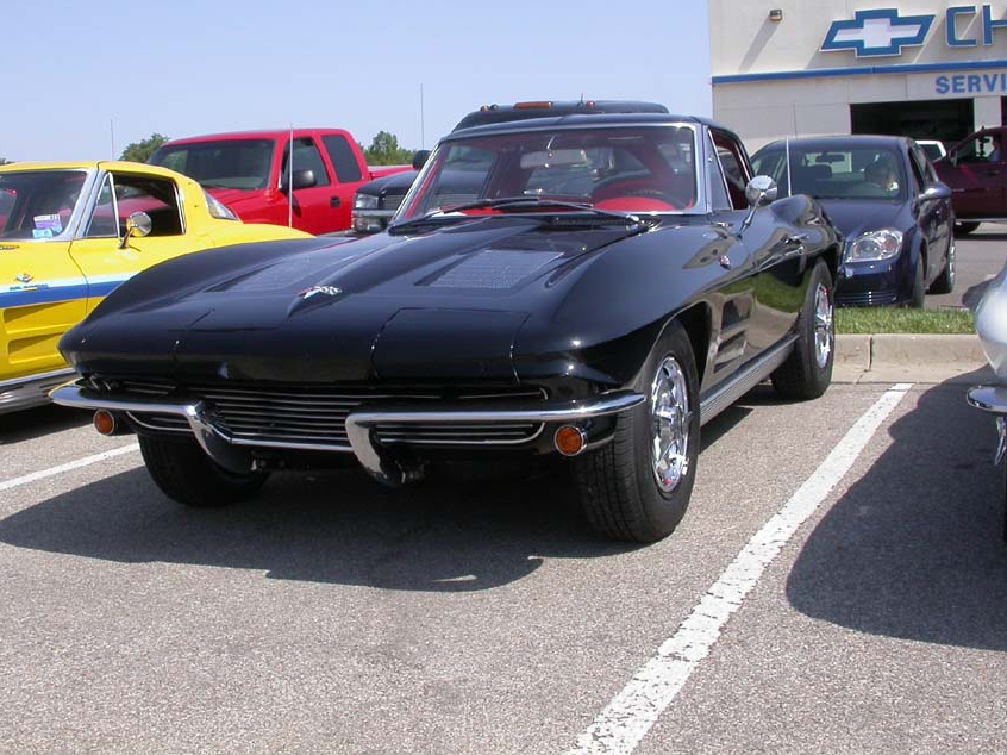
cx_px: 434
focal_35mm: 46
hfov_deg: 41.2
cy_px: 302
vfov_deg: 31.4
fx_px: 1338
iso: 100
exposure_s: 1/279
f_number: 7.5
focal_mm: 7.85
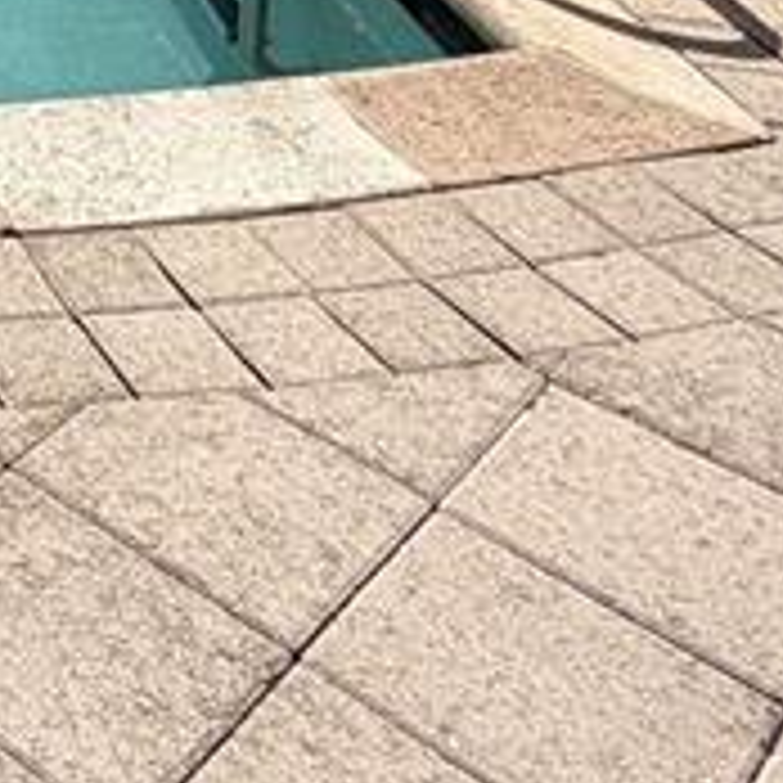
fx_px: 1868
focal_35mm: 73
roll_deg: -1.5
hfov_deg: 18.2
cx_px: -657
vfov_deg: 18.9
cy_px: -572
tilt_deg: -9.4
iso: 20
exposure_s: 1/1167
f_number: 2.2
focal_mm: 2.22
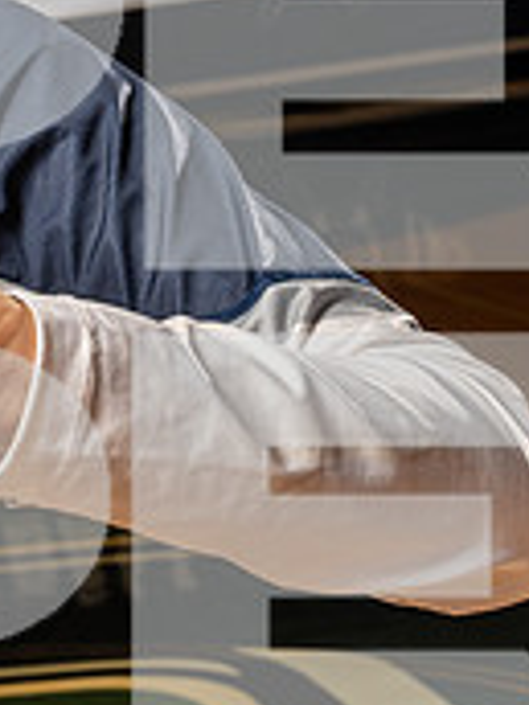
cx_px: -426
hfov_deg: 8.4
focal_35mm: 169
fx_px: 3444
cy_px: 55
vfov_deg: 11.6
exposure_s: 1/250
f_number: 11
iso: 640
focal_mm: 52
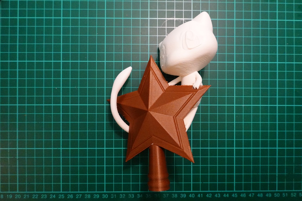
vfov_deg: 53.1
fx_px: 201
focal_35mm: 24
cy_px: 100
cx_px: 151
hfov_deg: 73.7
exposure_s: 1/500
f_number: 4
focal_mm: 9
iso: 4000
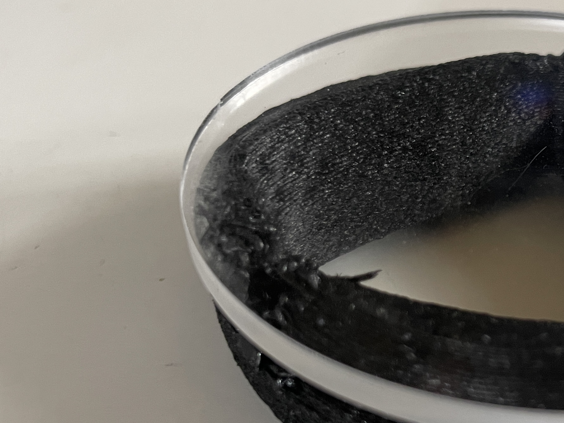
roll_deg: -0.1
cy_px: 254
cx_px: 538
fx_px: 961
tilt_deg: -41.6
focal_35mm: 59
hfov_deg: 30.8
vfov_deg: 24.8
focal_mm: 4.2
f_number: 1.6
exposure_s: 1/60
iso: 125
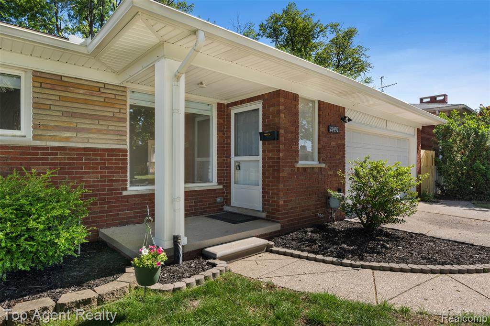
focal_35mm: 20
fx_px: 279
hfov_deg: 82.6
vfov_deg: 60.7
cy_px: 163
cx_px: 245
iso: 200
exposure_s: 1/15
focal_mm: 20.5
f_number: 10
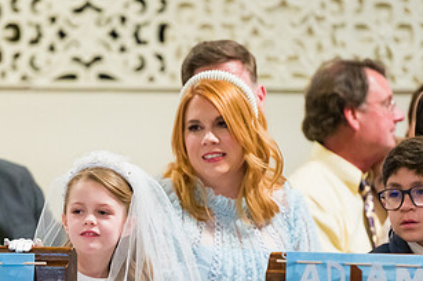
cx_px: 136
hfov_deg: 5.5
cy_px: 174
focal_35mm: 378
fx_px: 4437
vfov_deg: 3.6
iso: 6400
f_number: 3.2
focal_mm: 200
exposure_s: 1/200
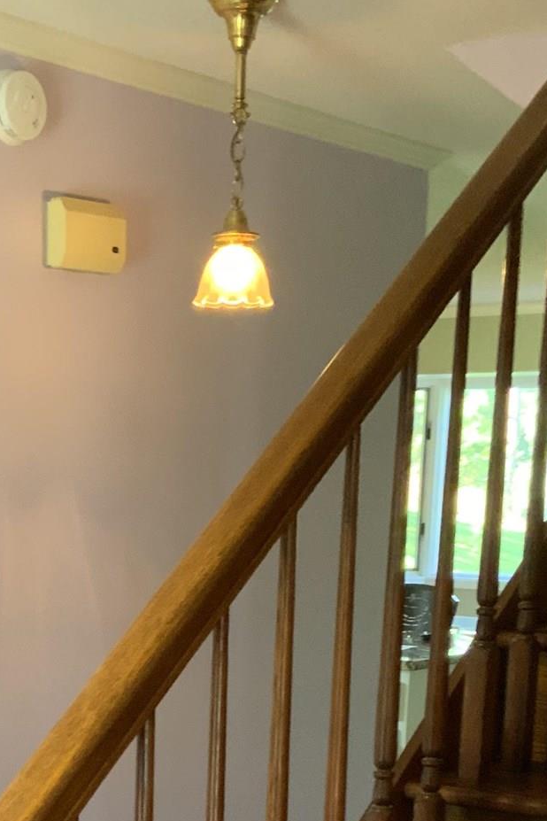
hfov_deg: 17.9
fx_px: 1709
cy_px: 806
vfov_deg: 25.7
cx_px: 67
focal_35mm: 75
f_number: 1.8
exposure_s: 1/60
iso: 200
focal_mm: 3
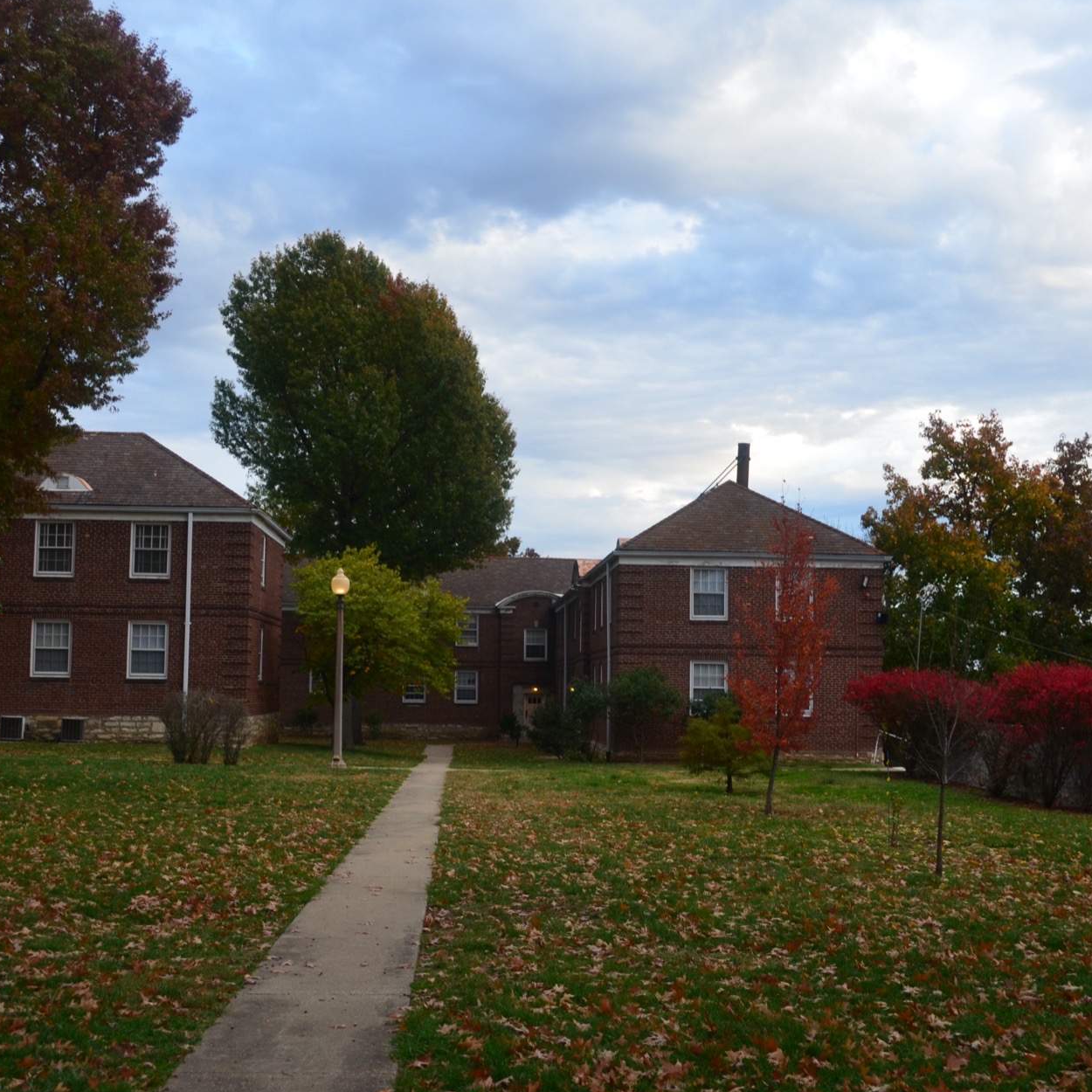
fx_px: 1535
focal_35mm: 43
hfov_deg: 39.2
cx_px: 564
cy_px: 551
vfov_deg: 39.2
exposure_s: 1/125
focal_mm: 22
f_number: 5.6
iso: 280
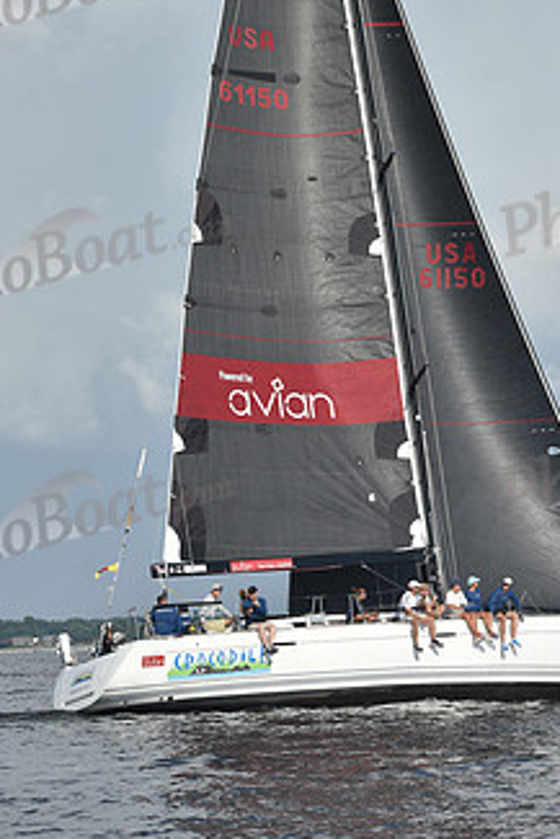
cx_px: 368
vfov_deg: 12.4
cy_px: 93
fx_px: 3822
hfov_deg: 8.4
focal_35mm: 164
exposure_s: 1/1250
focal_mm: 92
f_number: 9
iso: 250
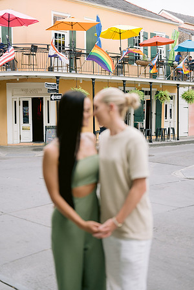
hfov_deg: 27.0
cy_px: 145
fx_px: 404
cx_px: 97
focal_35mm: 50
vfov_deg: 39.6
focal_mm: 50
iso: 400
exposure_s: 1/320
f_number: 2
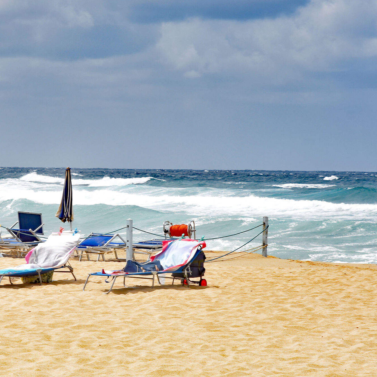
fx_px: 2255
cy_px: 186
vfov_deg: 9.6
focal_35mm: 183
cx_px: 105
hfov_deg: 9.5
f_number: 7.1
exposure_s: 1/250
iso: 100
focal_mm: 80
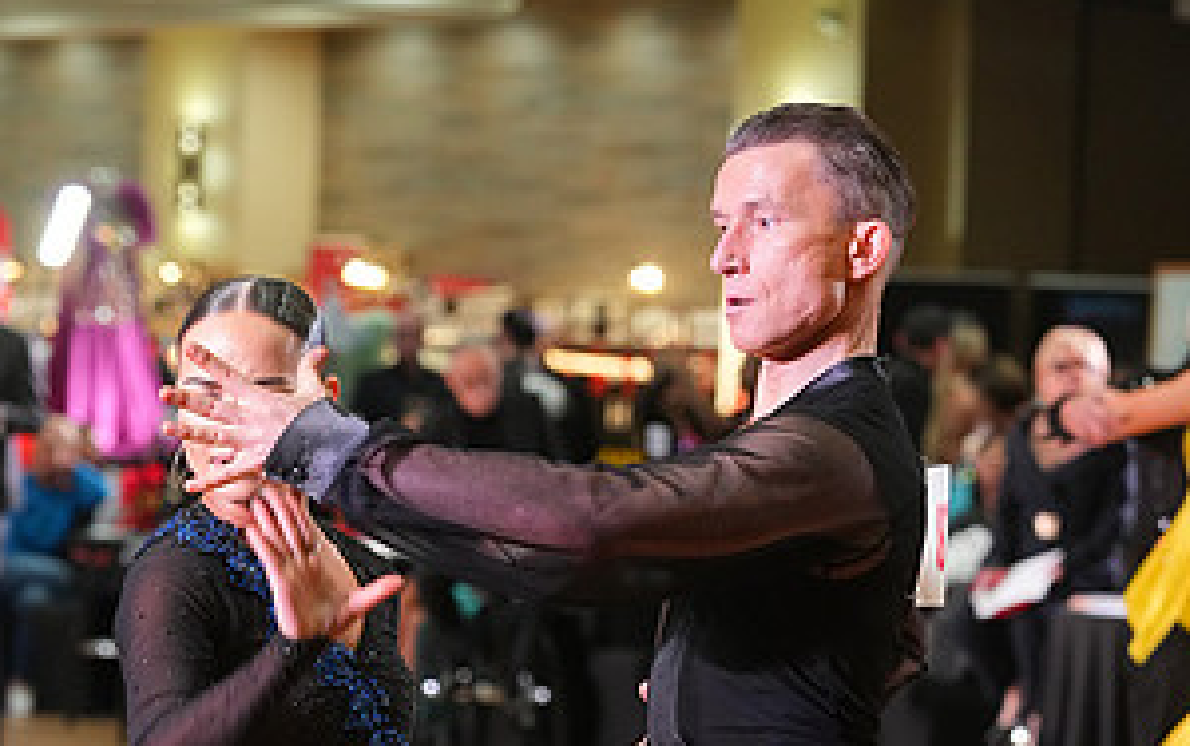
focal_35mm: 248
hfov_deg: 8.5
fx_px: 8049
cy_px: 980
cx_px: 478
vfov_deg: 5.3
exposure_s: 1/200
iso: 3200
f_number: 5
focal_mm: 126
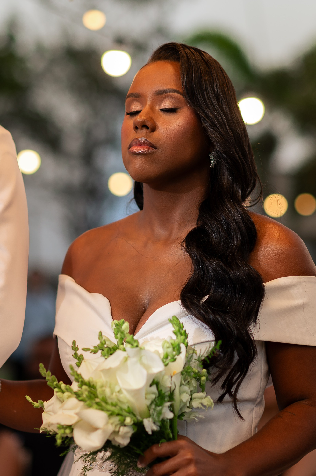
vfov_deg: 15.3
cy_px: 257
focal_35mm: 134
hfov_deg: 10.2
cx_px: 152
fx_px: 1767
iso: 125
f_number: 2.2
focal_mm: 85
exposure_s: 1/200
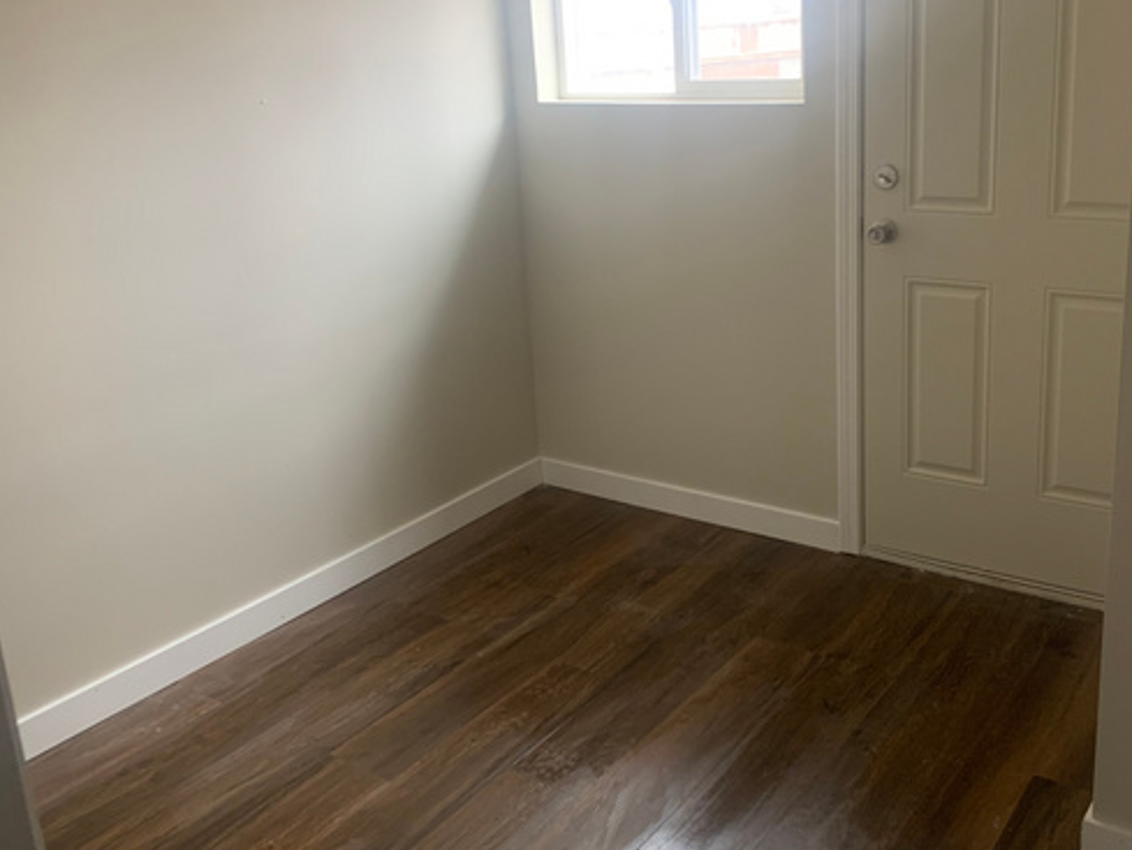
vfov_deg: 41.6
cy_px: 331
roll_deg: +2.6
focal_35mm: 34
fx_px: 1112
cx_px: 697
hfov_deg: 53.4
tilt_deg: -14.6
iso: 160
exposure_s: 1/60
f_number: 1.8
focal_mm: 4.25
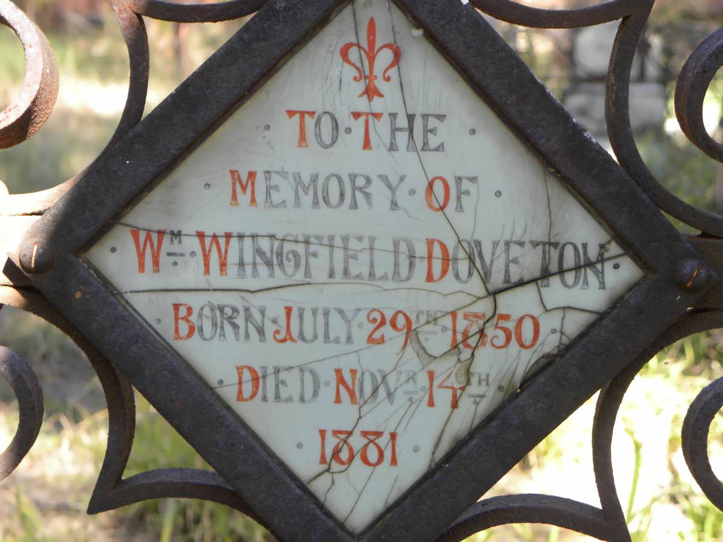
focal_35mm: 95
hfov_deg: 20.7
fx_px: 1984
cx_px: 362
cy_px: 271
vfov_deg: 15.6
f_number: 4
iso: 102
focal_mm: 16.9
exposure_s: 1/69.8
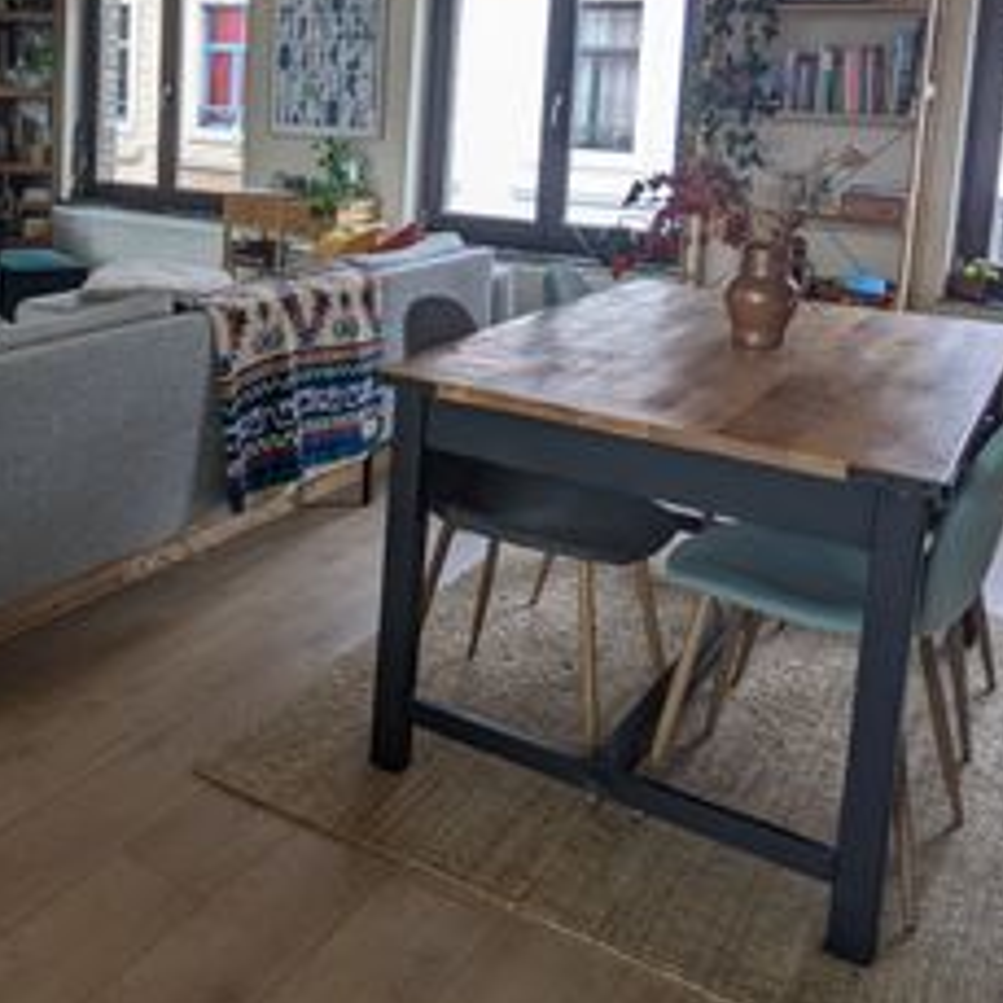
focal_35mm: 37
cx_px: 105
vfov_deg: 43.1
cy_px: 215
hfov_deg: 41.5
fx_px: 1213
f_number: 2.2
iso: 34
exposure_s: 1/104
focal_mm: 2.22
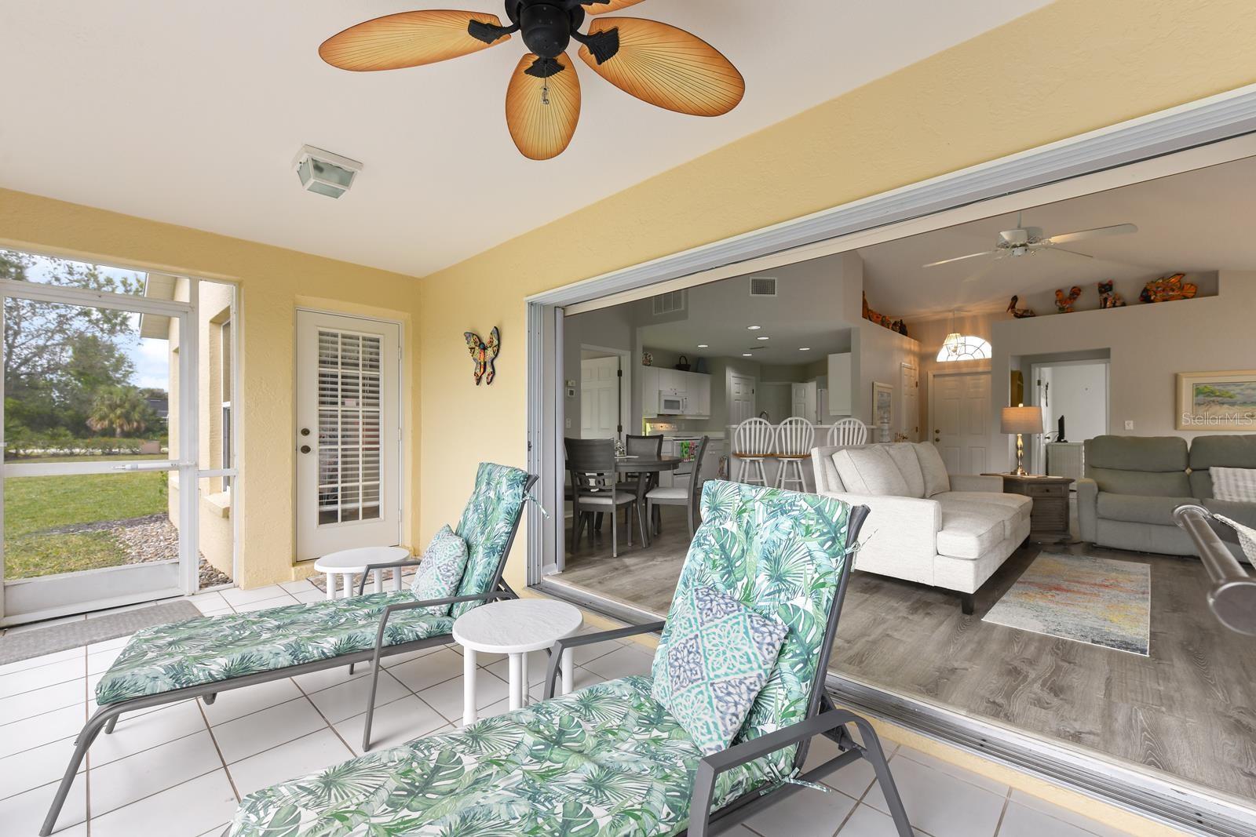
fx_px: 523
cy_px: 418
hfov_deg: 100.4
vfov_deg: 77.3
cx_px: 628
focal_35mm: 15
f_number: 8
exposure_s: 1/60
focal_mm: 15
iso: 400
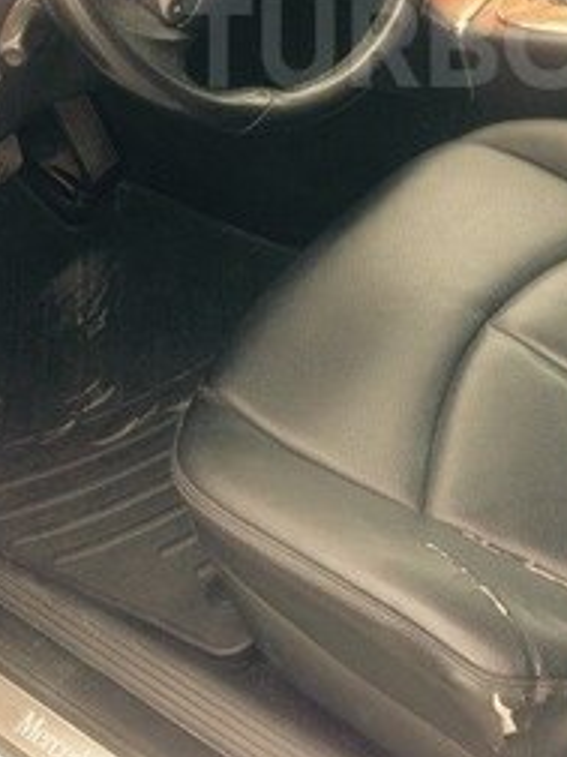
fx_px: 1420
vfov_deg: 28.4
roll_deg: -0.6
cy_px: 42
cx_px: 492
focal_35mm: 65
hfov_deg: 22.1
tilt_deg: -33.2
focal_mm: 4.12
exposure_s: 1/120
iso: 50
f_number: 2.4
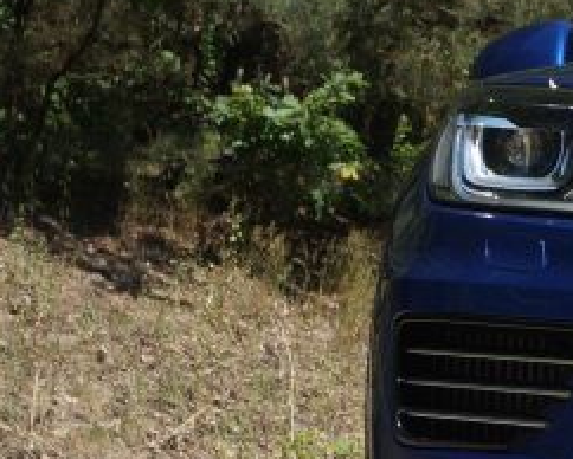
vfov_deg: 8.9
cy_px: 230
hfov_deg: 10.3
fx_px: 2953
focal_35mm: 174
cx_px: 1103
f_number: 8
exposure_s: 1/200
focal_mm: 30
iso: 100
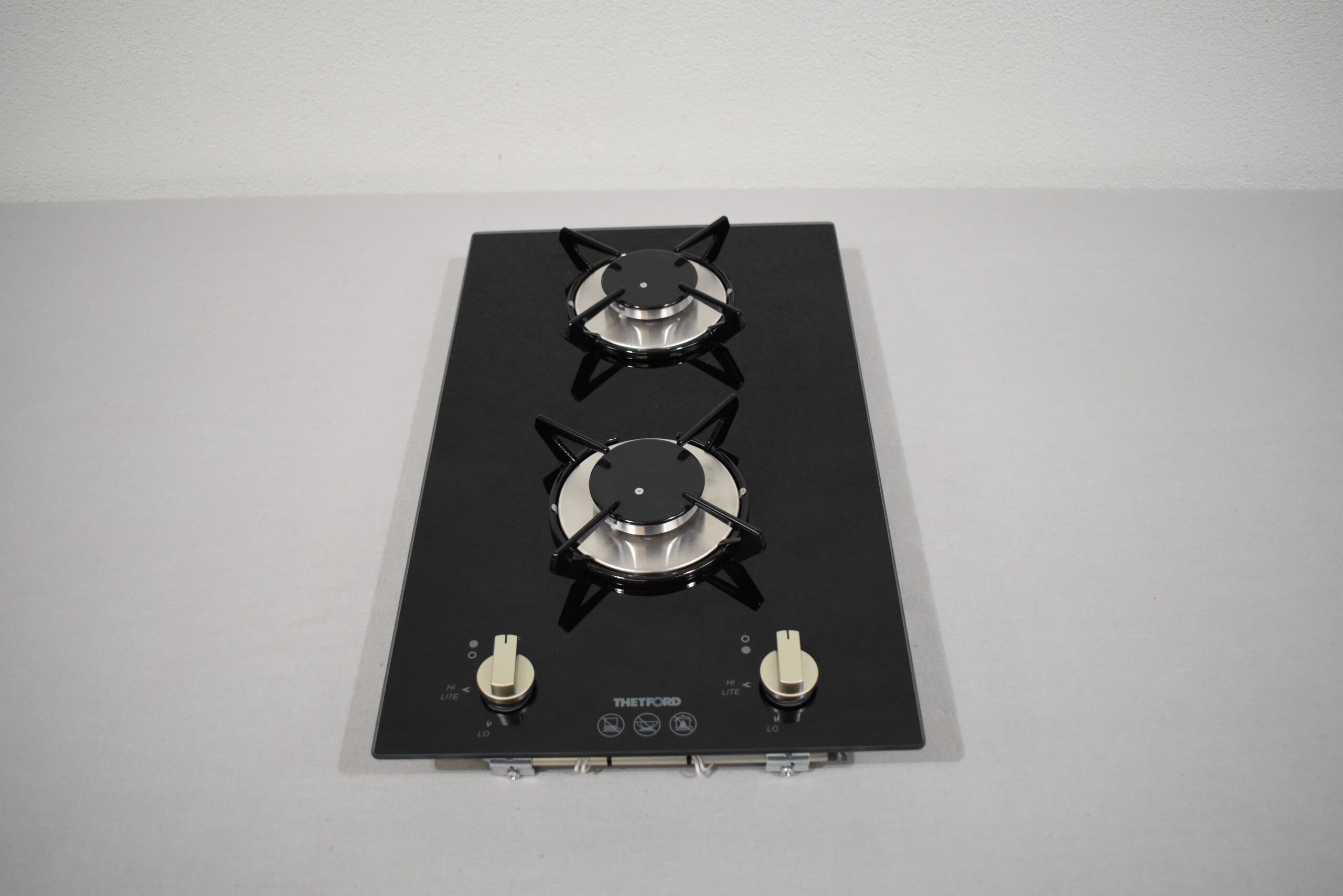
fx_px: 1175
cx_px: 672
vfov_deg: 41.7
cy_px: 448
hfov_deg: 59.5
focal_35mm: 32
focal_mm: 21
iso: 800
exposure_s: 1/250
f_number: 3.8
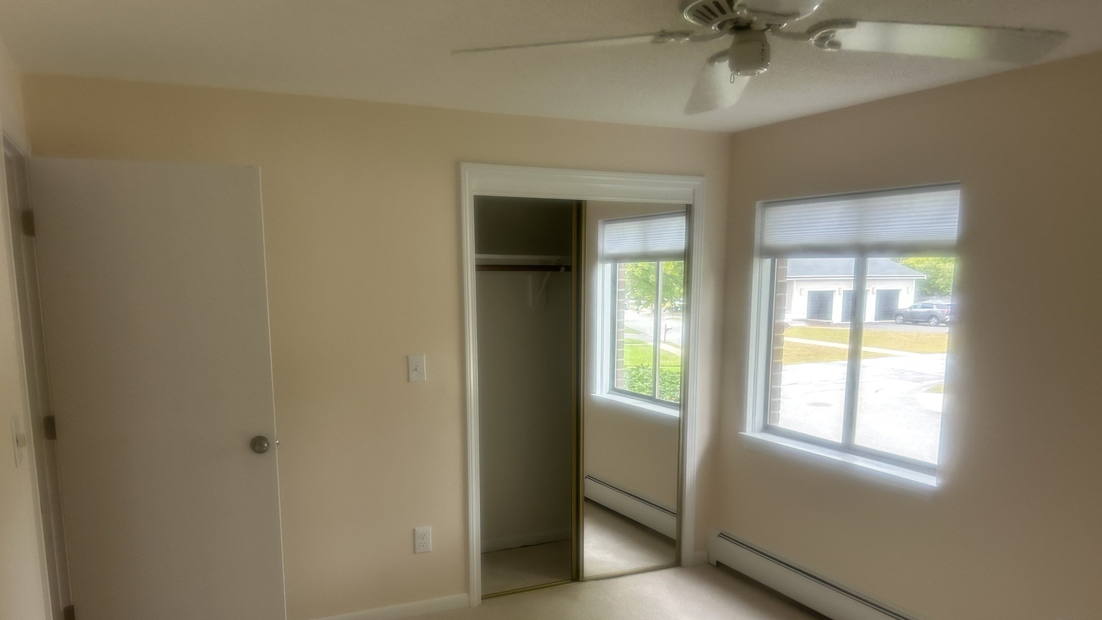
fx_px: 847
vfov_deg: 39.7
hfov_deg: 66.1
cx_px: 562
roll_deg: +1.3
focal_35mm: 29
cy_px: 411
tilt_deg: -5.8
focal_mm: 5.7
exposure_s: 1/121
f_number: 1.5
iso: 64
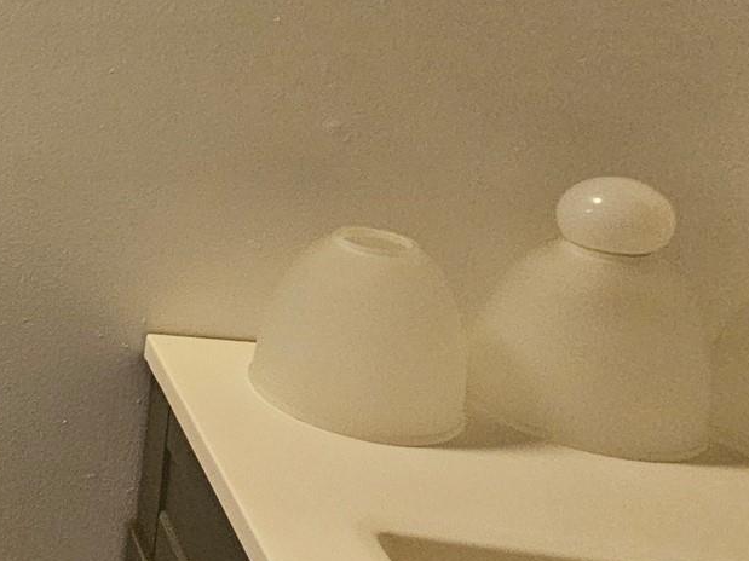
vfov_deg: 32.2
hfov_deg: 25.5
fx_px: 930
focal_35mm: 43
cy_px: 74
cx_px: -482
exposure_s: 1/60
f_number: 2.2
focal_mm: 2.2
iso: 400
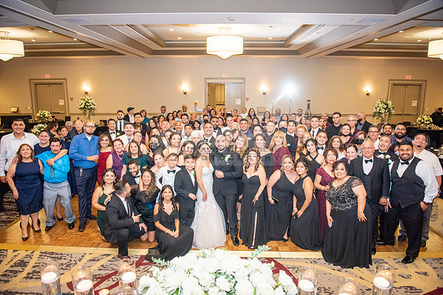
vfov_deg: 53.2
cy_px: 148
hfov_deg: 73.7
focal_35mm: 24
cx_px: 222
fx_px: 295
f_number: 2.8
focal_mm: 24
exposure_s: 1/250
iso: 1600
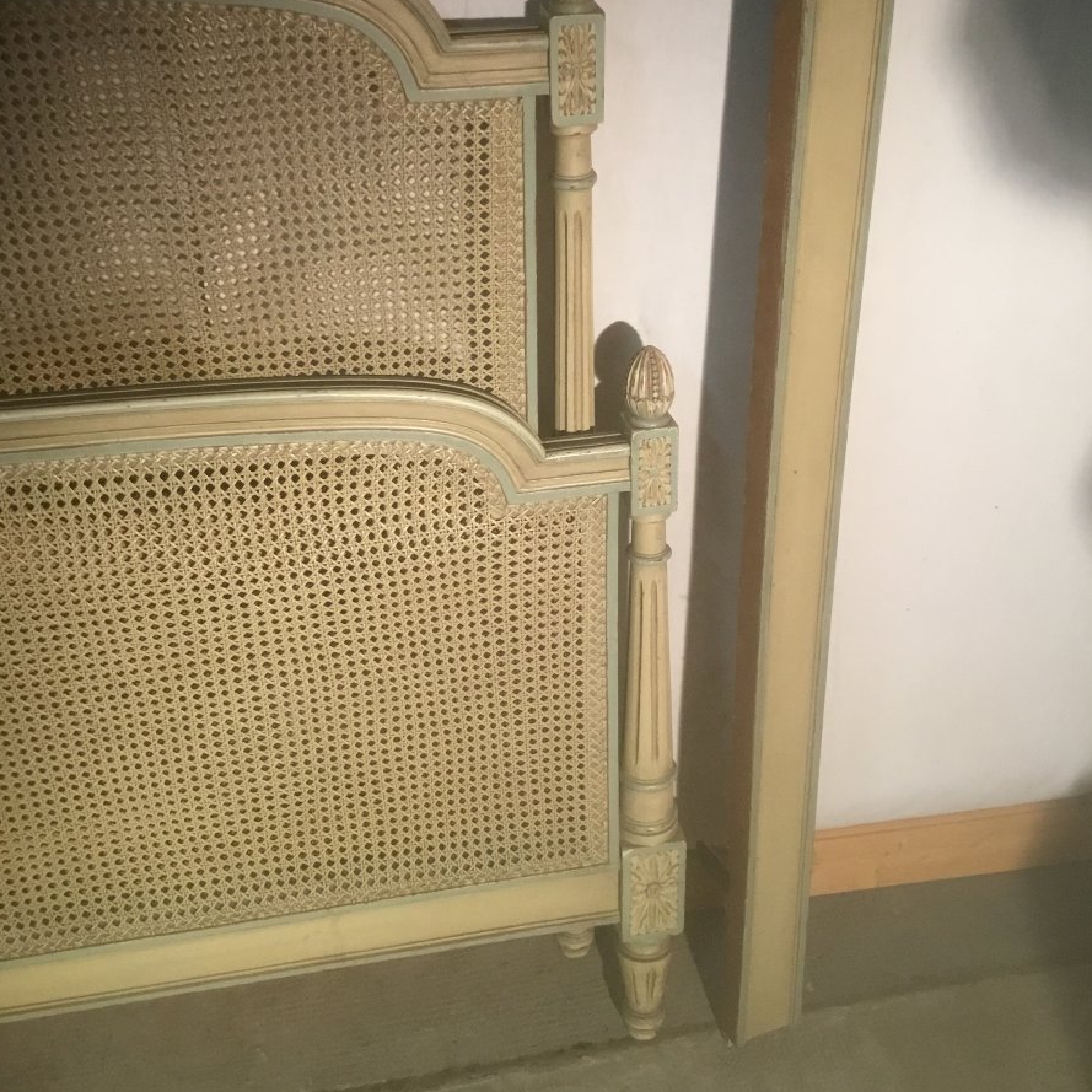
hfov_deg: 44.9
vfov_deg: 44.5
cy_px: 405
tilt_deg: -36.4
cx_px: 542
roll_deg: -2.3
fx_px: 1321
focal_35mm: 37
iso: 160
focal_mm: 3.3
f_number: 2.4
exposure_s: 1/33
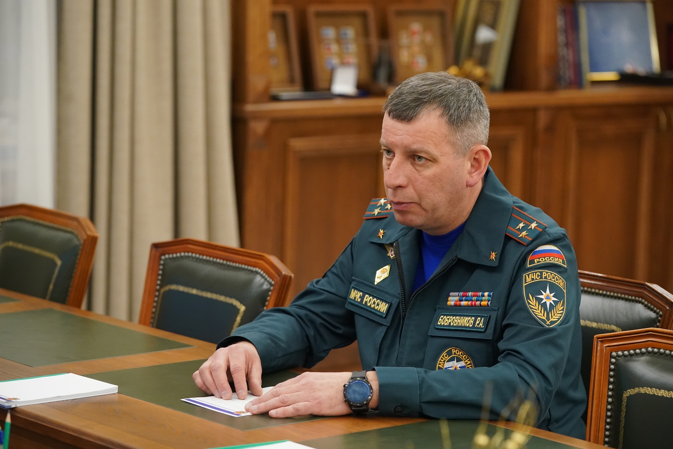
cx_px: 336
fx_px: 1981
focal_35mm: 106
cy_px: 224
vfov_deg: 12.9
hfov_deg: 19.3
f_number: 4
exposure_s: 1/500
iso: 5000
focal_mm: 106
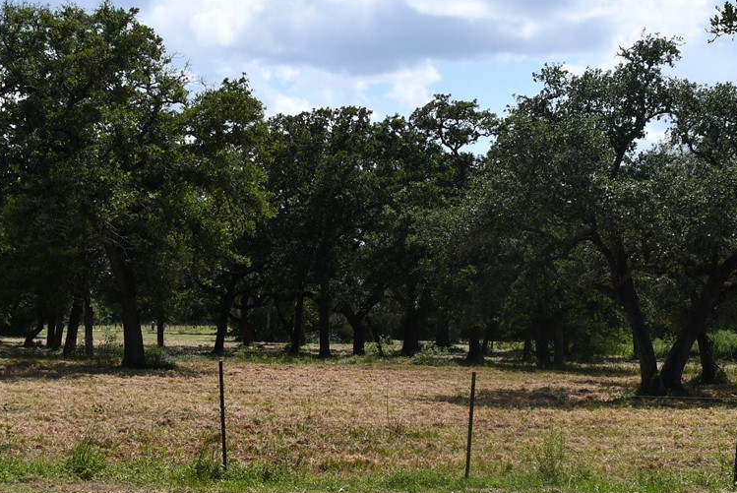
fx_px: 1660
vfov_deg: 16.9
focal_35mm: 81
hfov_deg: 25.0
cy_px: 271
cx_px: 387
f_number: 9
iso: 100
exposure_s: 1/320
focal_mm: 28
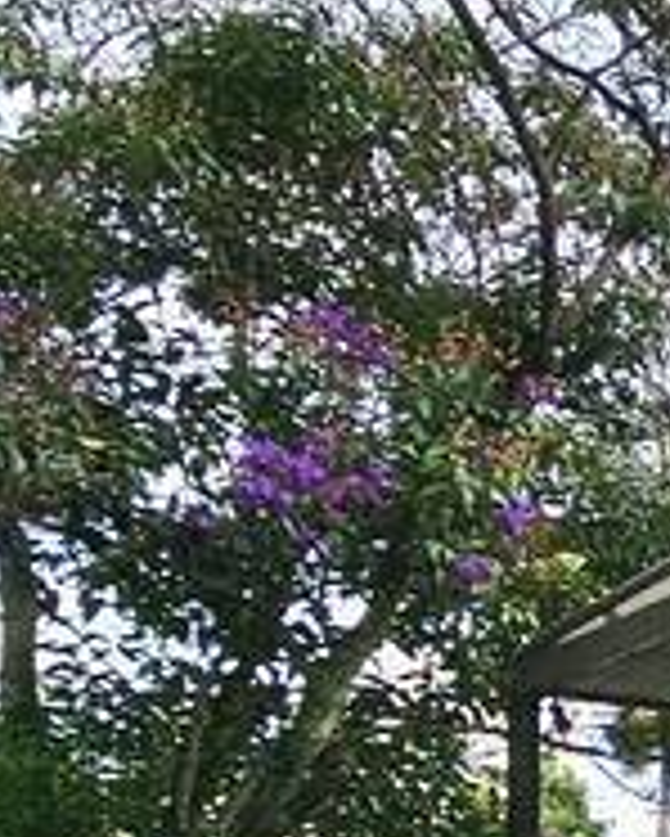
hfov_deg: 8.8
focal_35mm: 98
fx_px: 2427
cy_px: 1098
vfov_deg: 18.2
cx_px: 2505
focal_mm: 2.2
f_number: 2.2
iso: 50
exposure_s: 1/3333
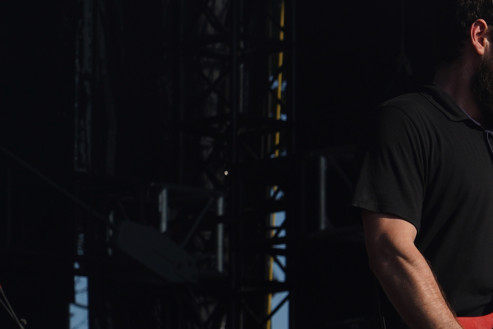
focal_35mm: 288
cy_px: 280
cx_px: 539
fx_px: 3943
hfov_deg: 7.1
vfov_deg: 4.8
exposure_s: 1/640
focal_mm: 105
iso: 100
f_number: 8
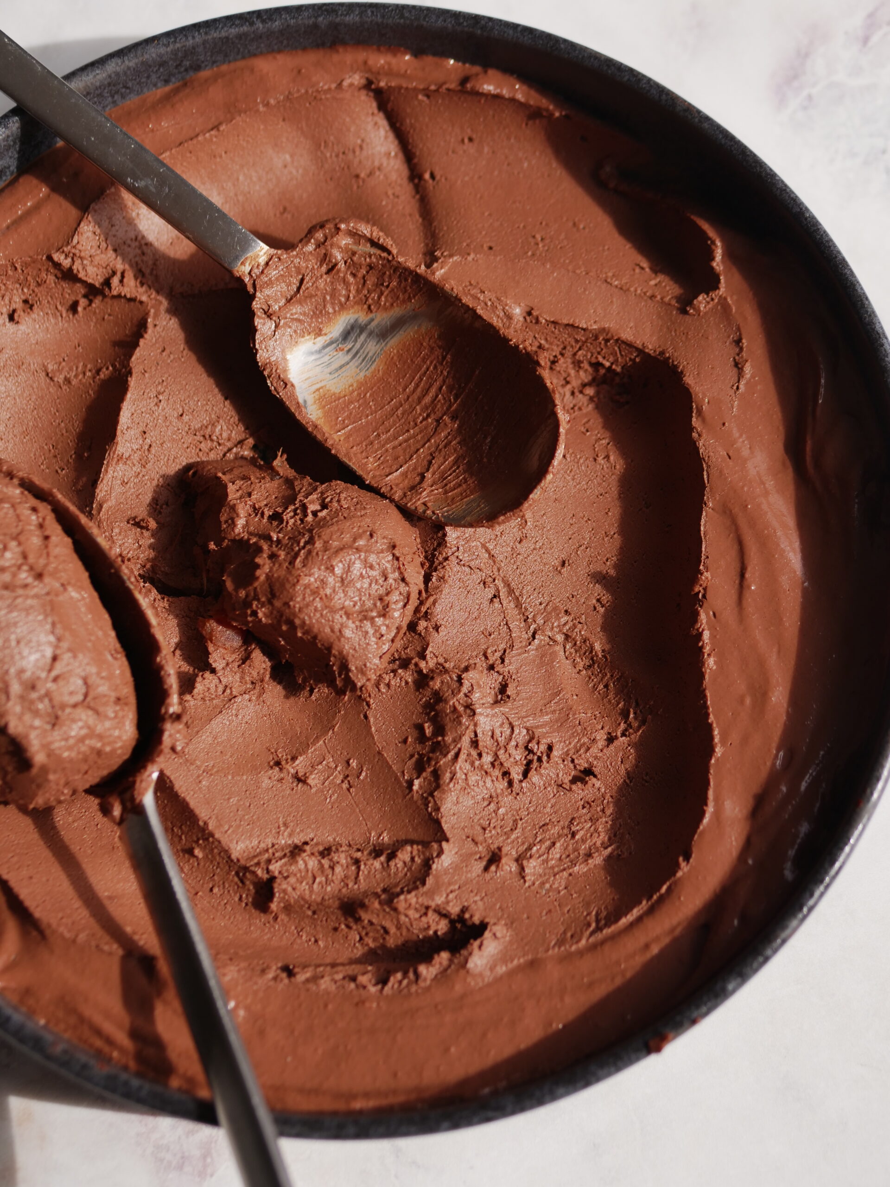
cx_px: 445
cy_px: 594
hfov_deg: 17.2
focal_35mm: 86
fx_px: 2948
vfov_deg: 22.8
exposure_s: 1/2000
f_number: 2.8
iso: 250
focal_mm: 43
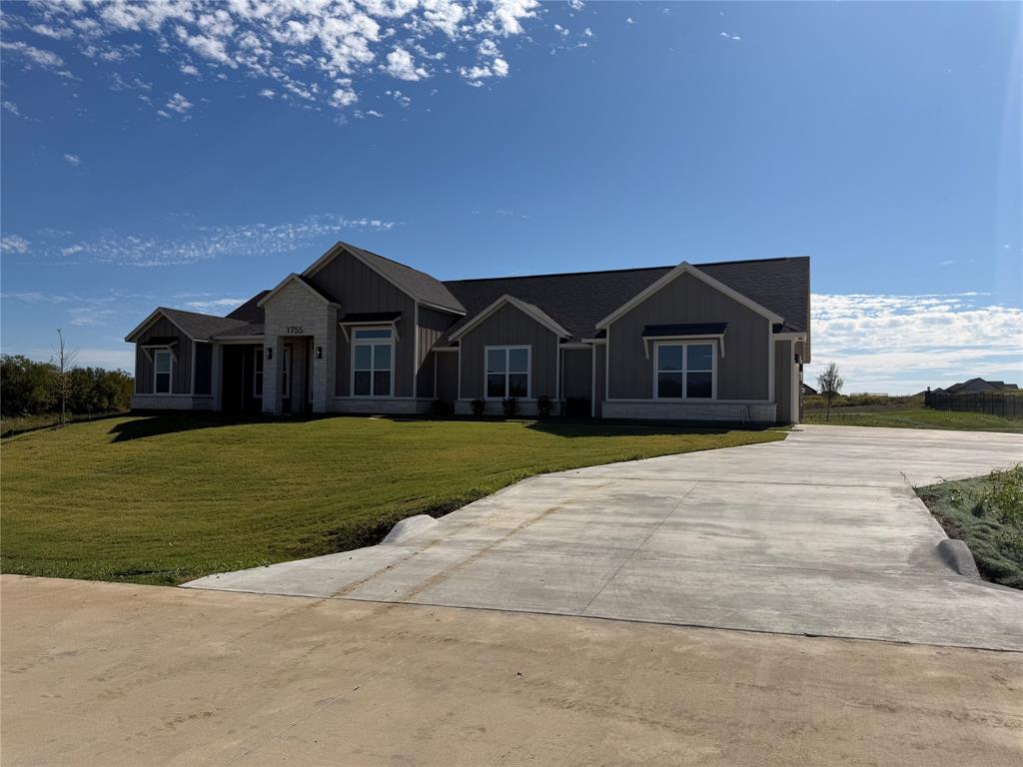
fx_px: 709
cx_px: 512
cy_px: 384
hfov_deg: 71.6
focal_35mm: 24
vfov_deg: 56.8
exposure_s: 1/14286
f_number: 1.78
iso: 80
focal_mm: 6.76
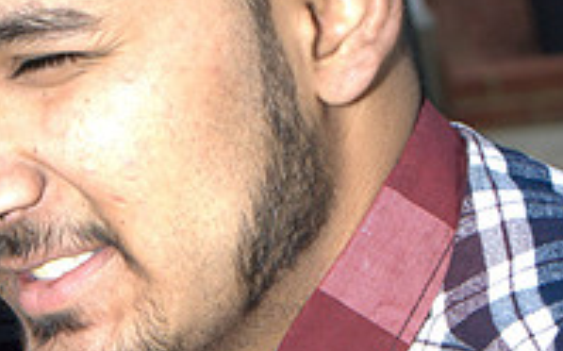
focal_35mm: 173
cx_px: 166
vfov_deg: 7.6
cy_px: 235
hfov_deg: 12.1
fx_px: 2652
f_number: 5.6
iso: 800
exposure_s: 1/160
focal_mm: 50
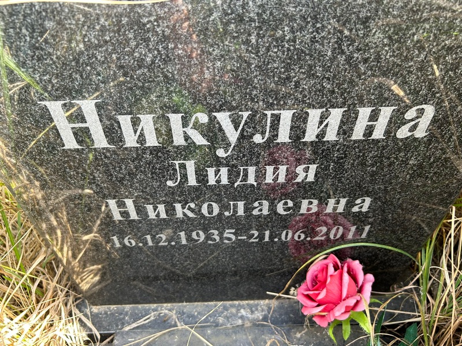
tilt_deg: -47.4
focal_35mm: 26
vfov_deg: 53.1
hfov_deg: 67.3
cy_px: 173
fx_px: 347
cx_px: 231
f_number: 1.5
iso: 125
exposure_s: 1/121
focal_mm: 5.7
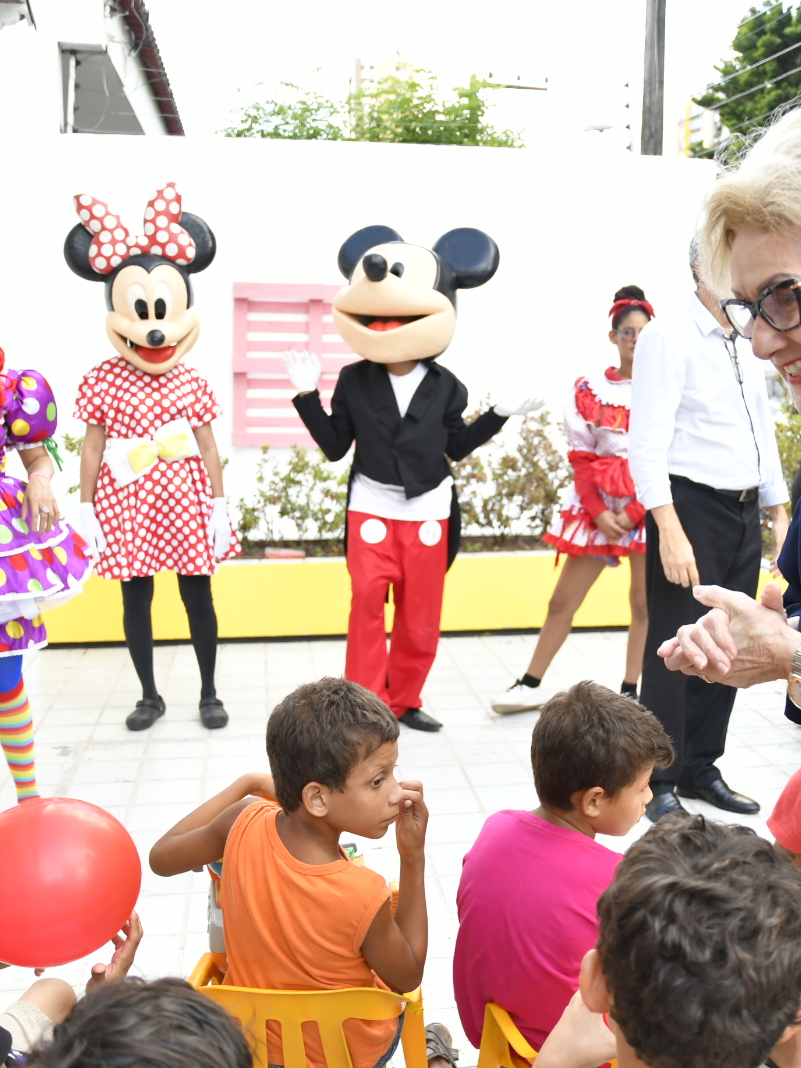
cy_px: 539
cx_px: 501
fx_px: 1080
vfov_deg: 52.6
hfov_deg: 40.4
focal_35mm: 35
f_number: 2.8
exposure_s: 1/250
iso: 500
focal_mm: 16
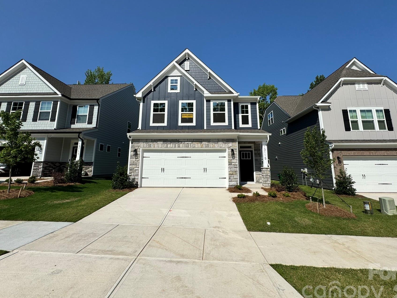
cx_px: 203
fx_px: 195
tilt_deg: +11.2
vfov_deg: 74.3
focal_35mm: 17
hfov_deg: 91.0
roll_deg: +0.2
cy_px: 129
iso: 50
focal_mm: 2.22
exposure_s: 1/4367
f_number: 2.2
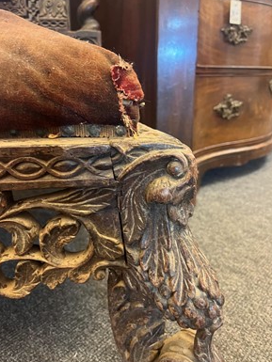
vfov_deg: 65.3
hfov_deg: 51.4
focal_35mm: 27
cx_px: 136
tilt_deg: -20.6
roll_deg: -0.6
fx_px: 283
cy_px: 182
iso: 400
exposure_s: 1/33
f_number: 1.6
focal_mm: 5.1
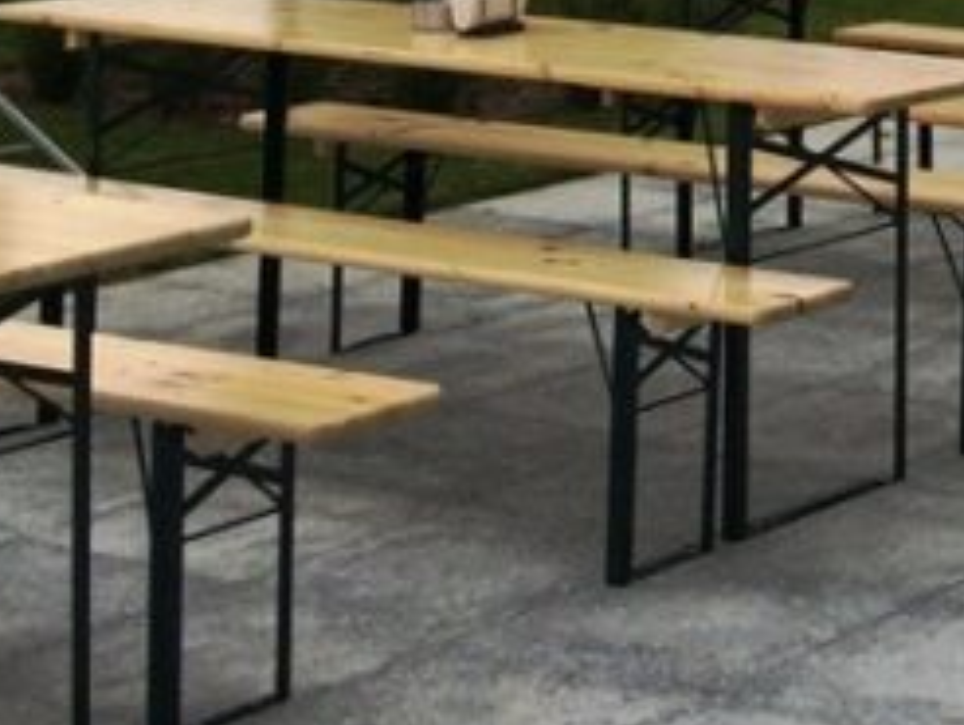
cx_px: 1325
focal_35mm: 106
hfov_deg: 17.2
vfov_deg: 13.2
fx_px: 2955
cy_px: -355
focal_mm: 4.15
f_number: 2.2
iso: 32
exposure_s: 1/933
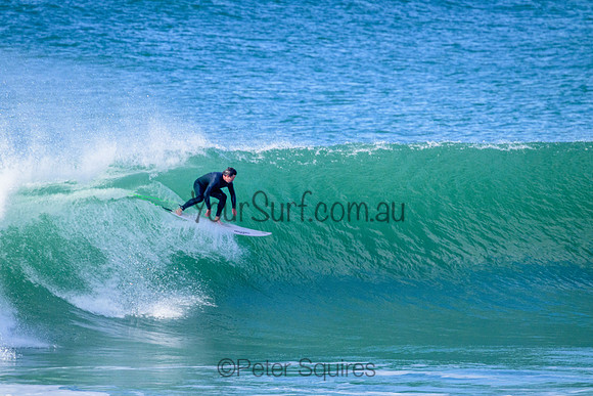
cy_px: 198
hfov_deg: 2.6
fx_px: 13180
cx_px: 296
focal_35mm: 800
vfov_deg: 1.7
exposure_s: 1/2000
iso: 2500
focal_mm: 800
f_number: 11
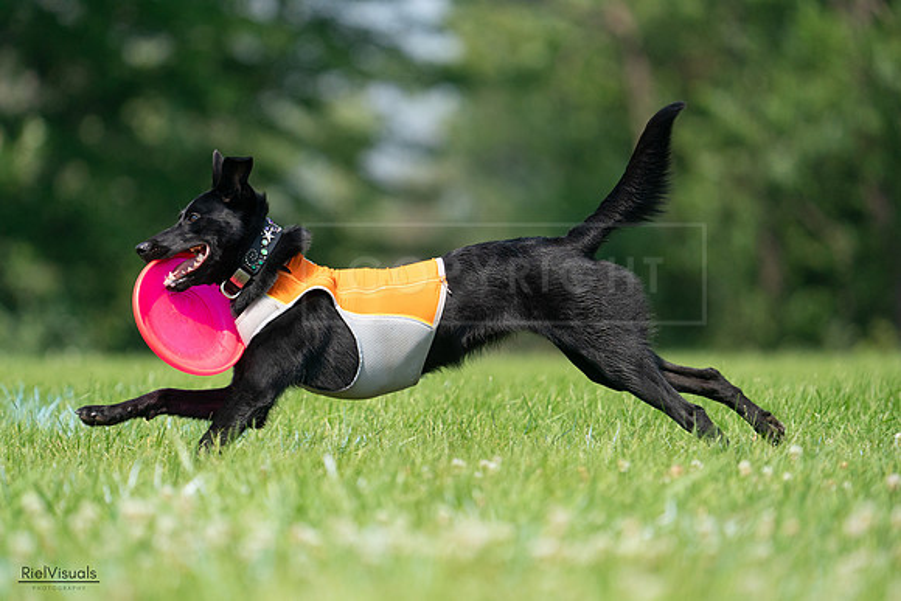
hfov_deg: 4.8
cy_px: 300
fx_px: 10664
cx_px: 450
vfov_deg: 3.2
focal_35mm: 426
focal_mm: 426
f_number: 6.3
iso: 1600
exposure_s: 1/4000
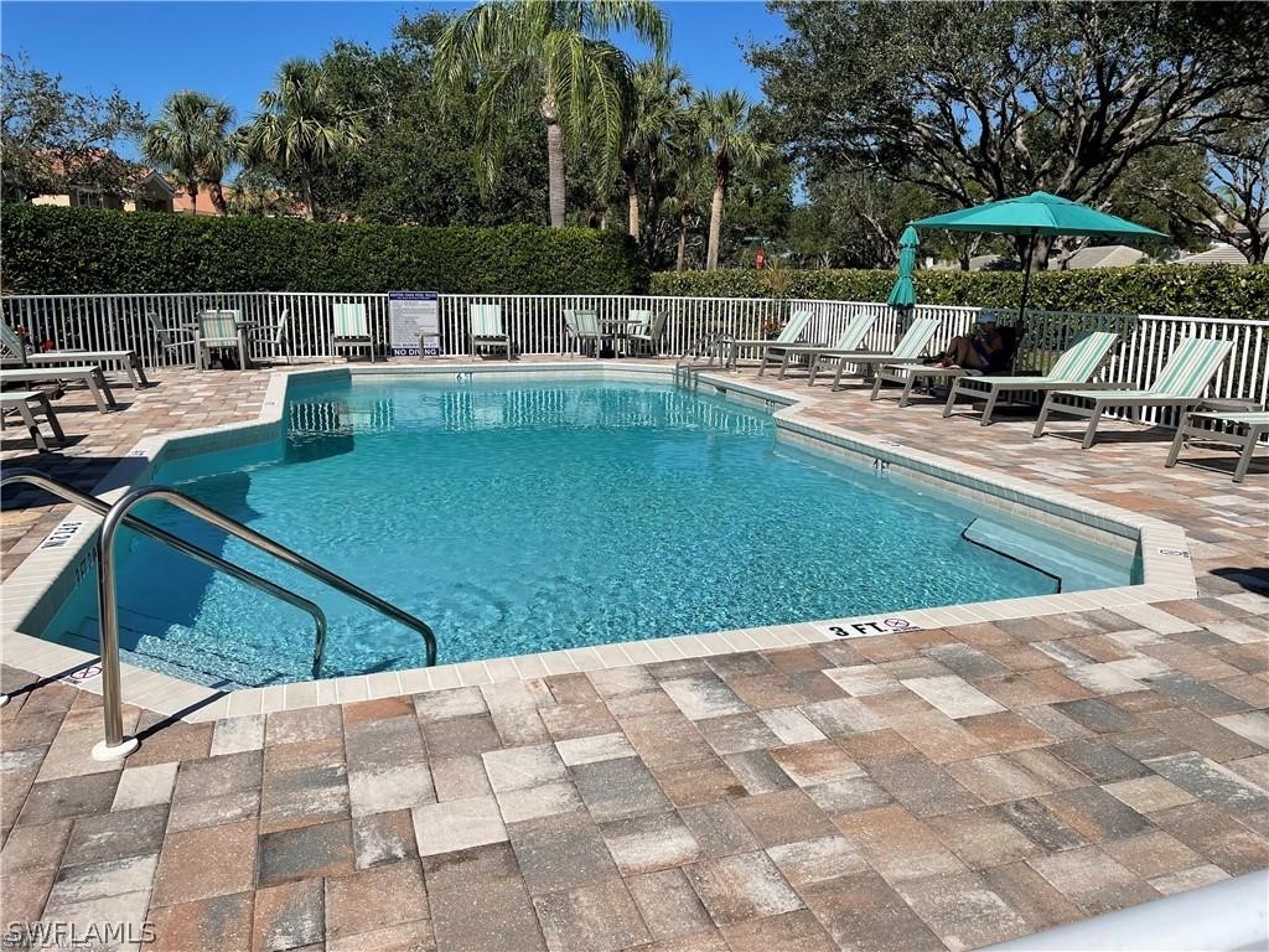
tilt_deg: -11.3
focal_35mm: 26
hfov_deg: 67.3
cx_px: 634
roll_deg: +0.3
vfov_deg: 53.1
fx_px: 953
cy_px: 476
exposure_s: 1/7299
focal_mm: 4.2
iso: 32
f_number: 1.6
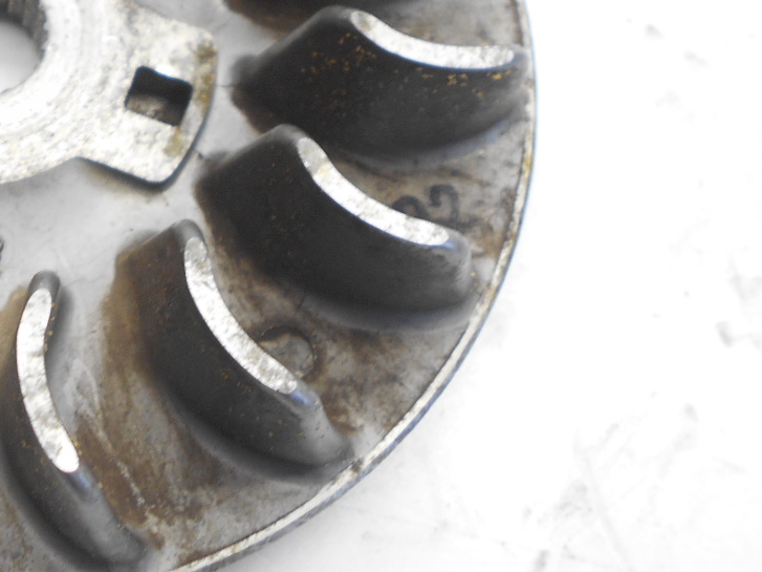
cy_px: 79
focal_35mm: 66
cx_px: -14
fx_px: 1453
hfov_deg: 27.6
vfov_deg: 21.8
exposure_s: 1/30
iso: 110
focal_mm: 5.1
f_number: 3.4
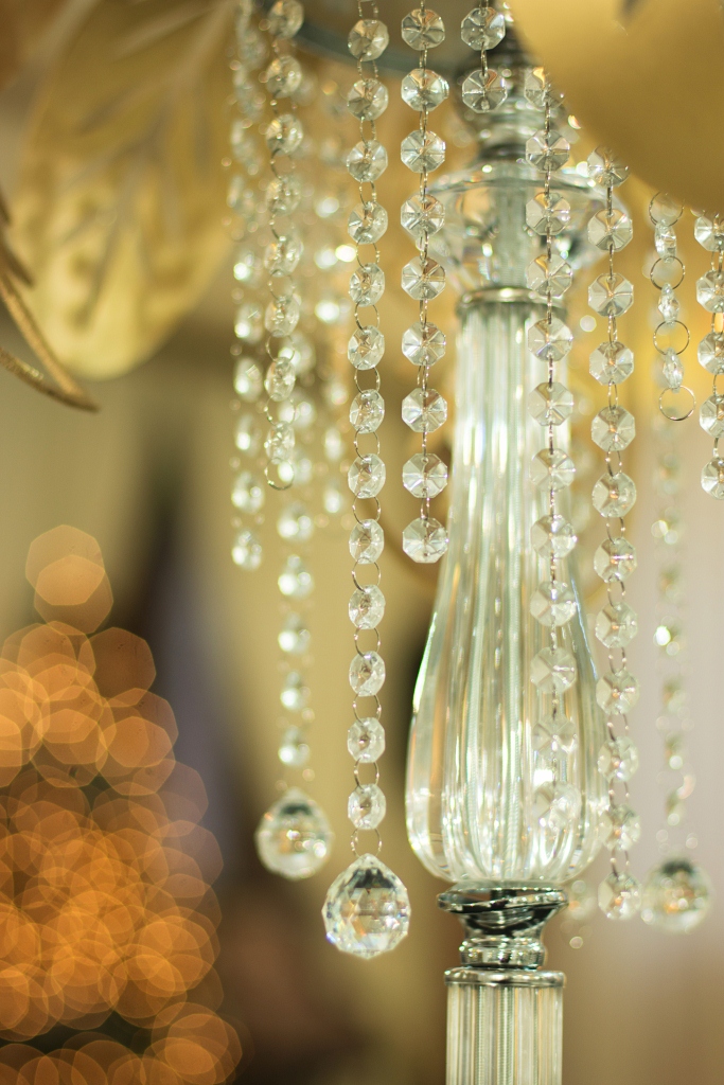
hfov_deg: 18.2
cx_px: 362
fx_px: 2262
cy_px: 542
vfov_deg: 27.0
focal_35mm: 75
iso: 100
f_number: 1.8
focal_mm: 50
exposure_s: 1/160
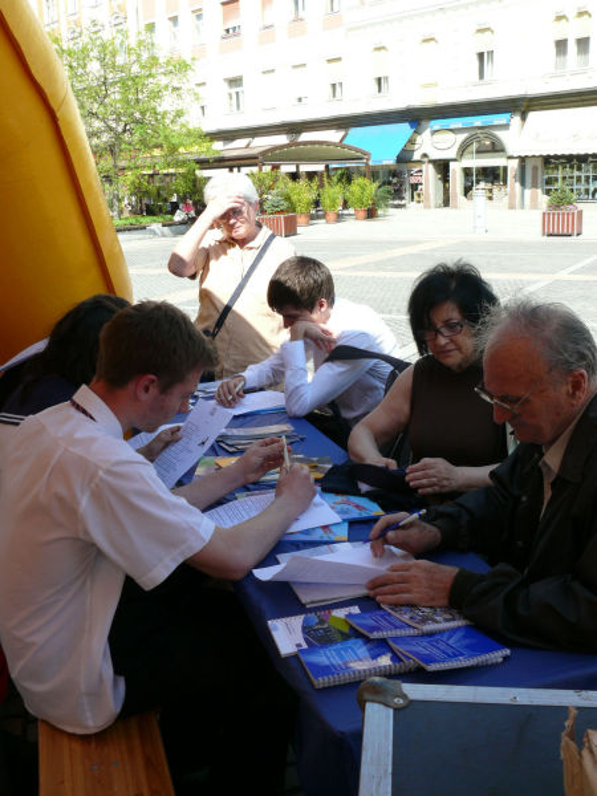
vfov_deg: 52.6
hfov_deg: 40.7
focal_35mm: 35
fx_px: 805
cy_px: 398
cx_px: 298
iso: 100
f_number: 5
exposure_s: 1/250
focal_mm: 7.4
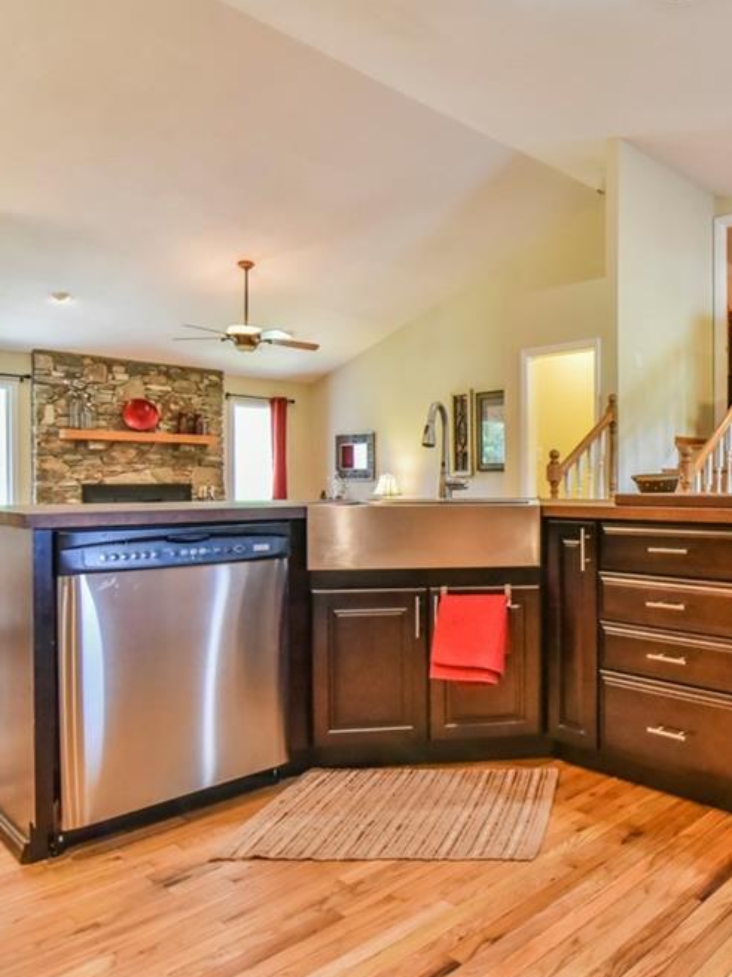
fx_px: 677
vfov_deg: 71.6
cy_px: 483
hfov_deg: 50.6
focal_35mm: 24
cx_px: 655
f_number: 4.5
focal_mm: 16
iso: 4000
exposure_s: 1/125
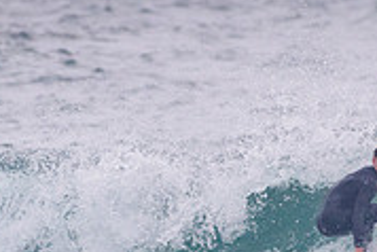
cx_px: 323
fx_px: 20888
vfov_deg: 0.7
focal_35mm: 1993
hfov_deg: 1.0
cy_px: 244
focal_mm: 500
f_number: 5.6
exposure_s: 1/2000
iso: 900
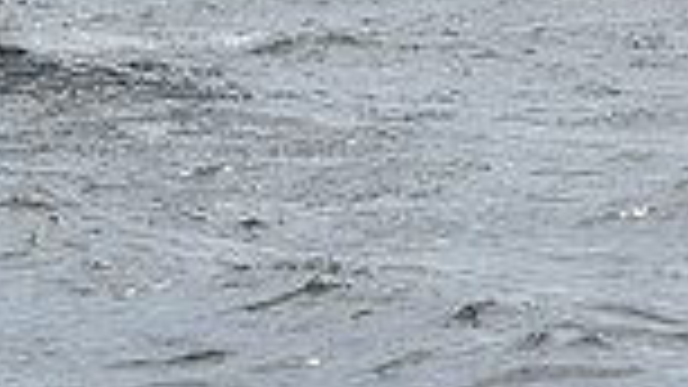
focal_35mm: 516
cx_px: 128
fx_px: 9412
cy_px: -846
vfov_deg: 2.3
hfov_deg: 4.2
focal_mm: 130
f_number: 8
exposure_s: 1/1250
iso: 200
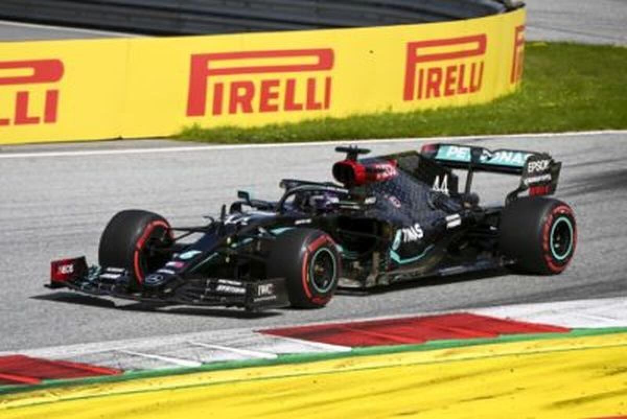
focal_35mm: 440
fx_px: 7669
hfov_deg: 4.7
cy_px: 210
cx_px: 314
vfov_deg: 3.1
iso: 250
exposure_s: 1/1600
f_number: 7.1
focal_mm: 440
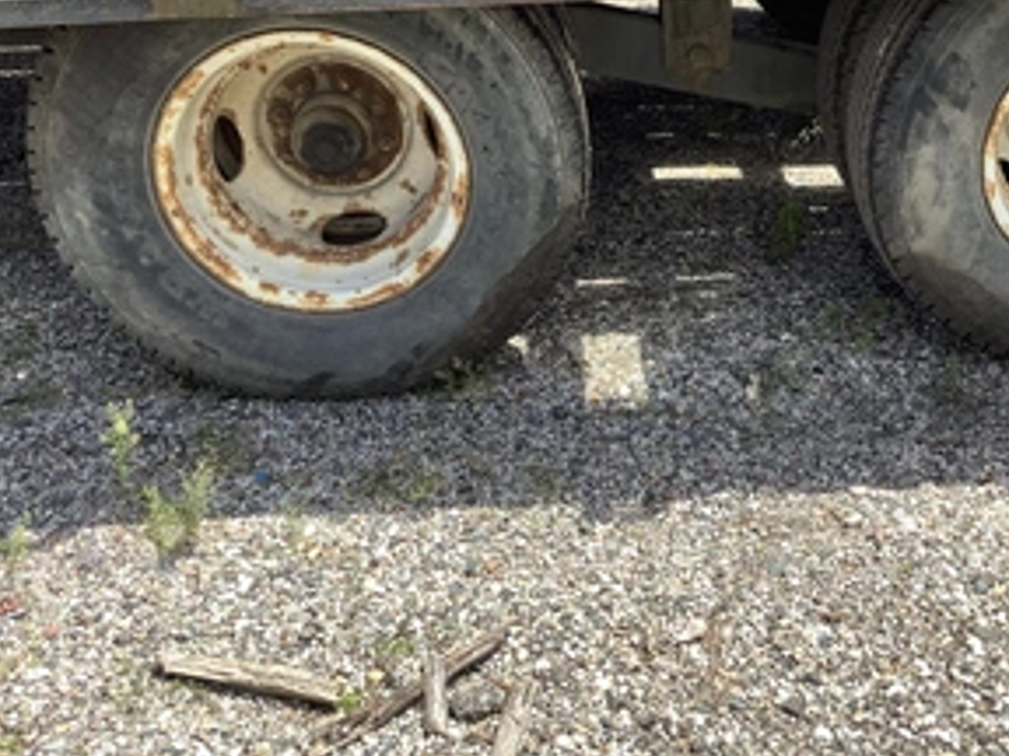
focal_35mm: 43
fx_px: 1253
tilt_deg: -27.0
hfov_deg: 43.4
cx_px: 645
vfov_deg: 33.3
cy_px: 242
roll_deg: -3.3
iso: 25
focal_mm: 3.3
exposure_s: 1/558
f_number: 2.4
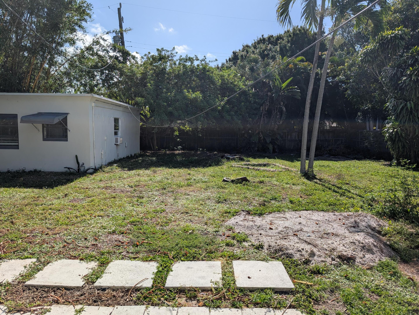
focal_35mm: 24
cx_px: 210
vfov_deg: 56.9
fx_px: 291
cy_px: 158
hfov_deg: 71.5
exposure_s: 1/1764
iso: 20
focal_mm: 6.9
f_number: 1.68
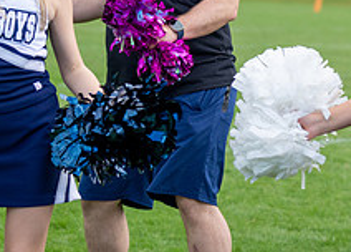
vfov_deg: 6.9
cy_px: -25
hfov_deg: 9.7
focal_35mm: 207
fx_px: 2066
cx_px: 182
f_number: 2.8
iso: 500
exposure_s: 1/4000
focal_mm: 70
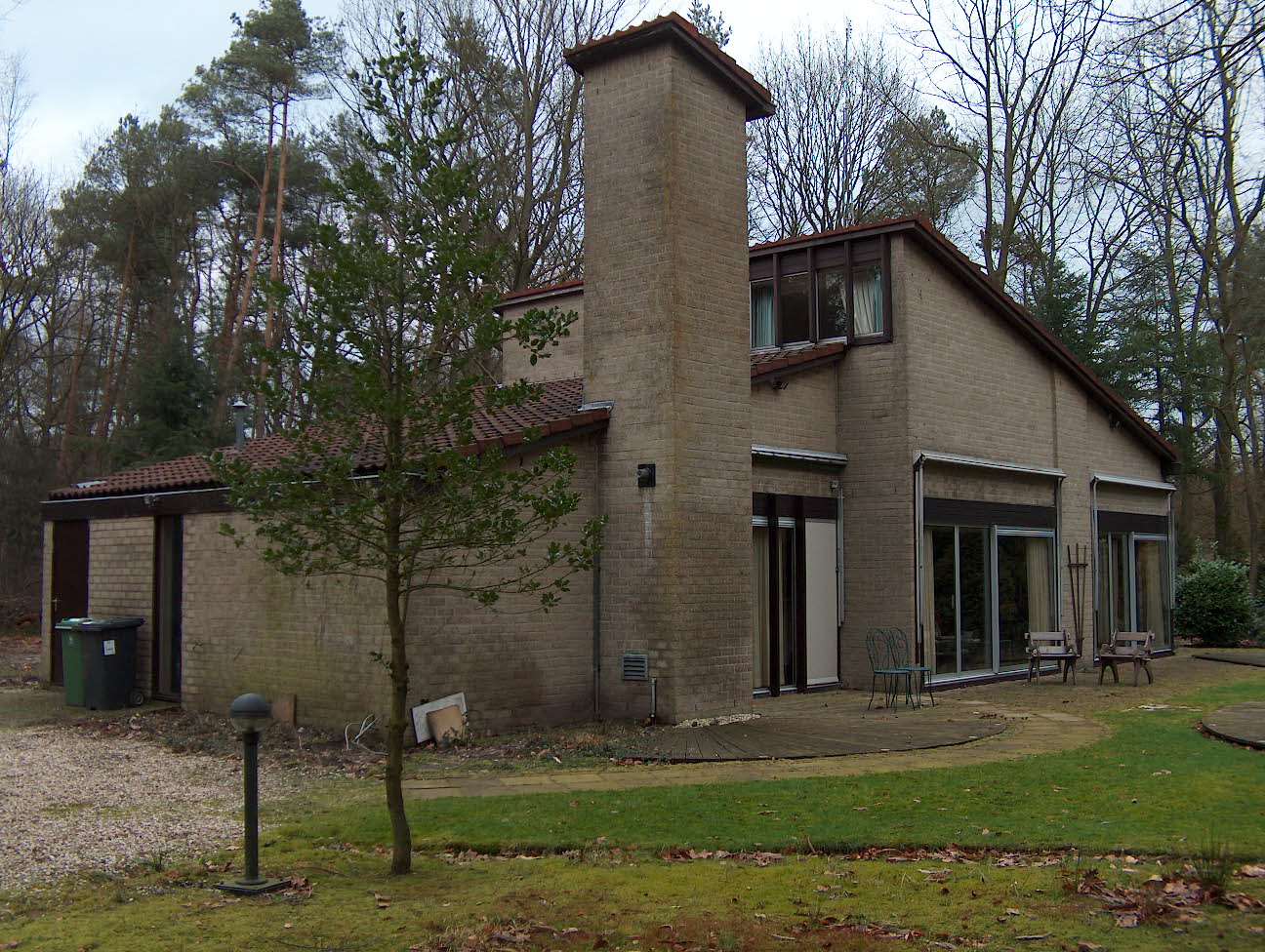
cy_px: 476
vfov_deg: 38.8
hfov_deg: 50.1
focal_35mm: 37
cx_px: 632
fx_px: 1354
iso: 106
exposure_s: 1/257
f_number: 2.8
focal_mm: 7.6
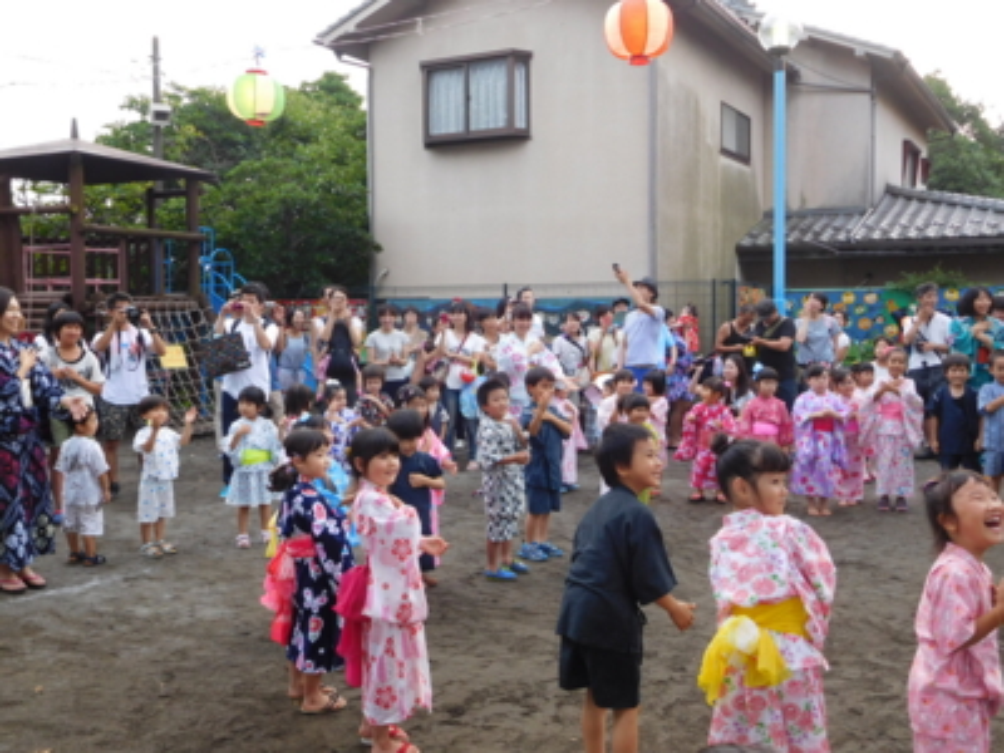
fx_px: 1015
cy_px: 376
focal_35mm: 35
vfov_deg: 40.7
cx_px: 502
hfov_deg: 52.6
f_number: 3.8
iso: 125
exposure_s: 1/80
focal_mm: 6.2
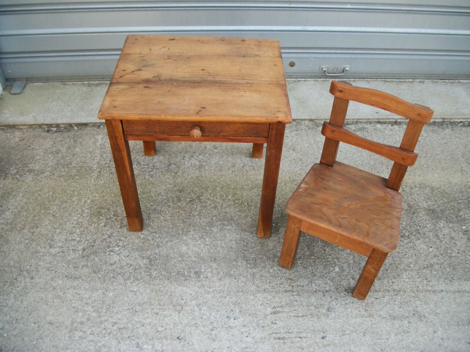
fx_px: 434
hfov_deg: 56.8
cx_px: 235
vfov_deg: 44.2
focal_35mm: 32
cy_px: 176
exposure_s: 1/200
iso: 80
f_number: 2.9
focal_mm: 5.7
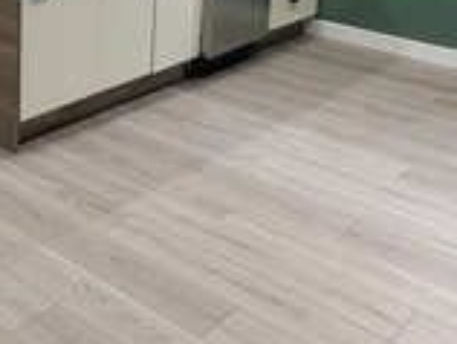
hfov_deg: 31.0
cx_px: 33
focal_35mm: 59
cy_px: -58
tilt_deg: -9.5
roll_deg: -0.9
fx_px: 780
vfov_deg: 23.0
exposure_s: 1/60
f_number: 2.2
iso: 200
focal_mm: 2.22
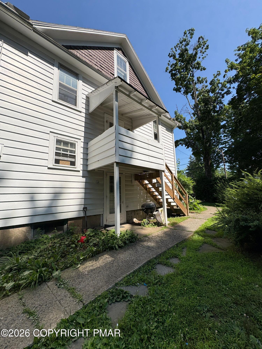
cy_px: 174
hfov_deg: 85.7
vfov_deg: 102.1
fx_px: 141
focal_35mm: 14
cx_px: 131
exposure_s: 1/1748
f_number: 2.2
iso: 50
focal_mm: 2.22
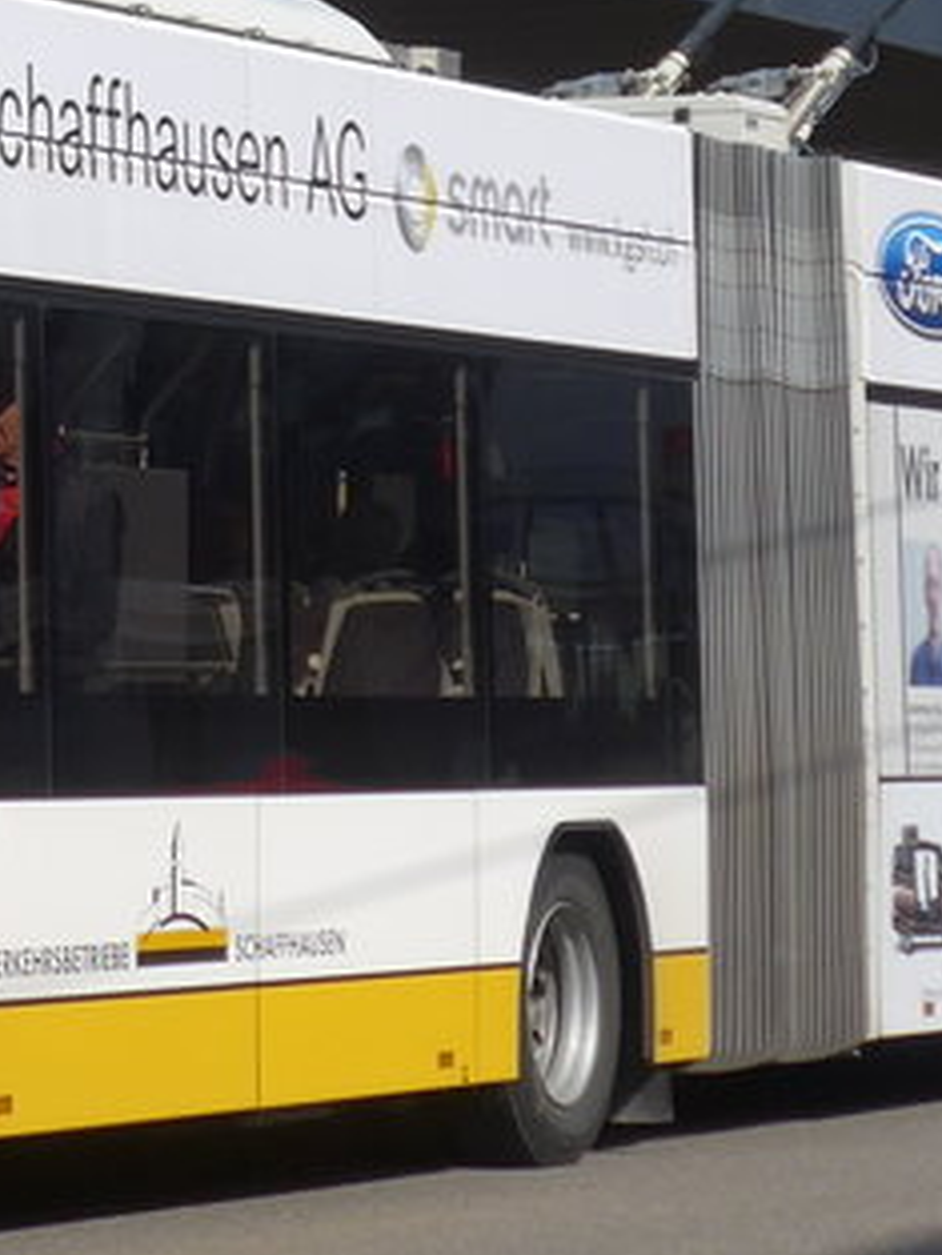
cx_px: -461
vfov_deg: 9.3
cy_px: 108
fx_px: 7651
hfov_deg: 6.9
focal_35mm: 211
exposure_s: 1/1600
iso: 80
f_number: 3.4
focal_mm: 11.3
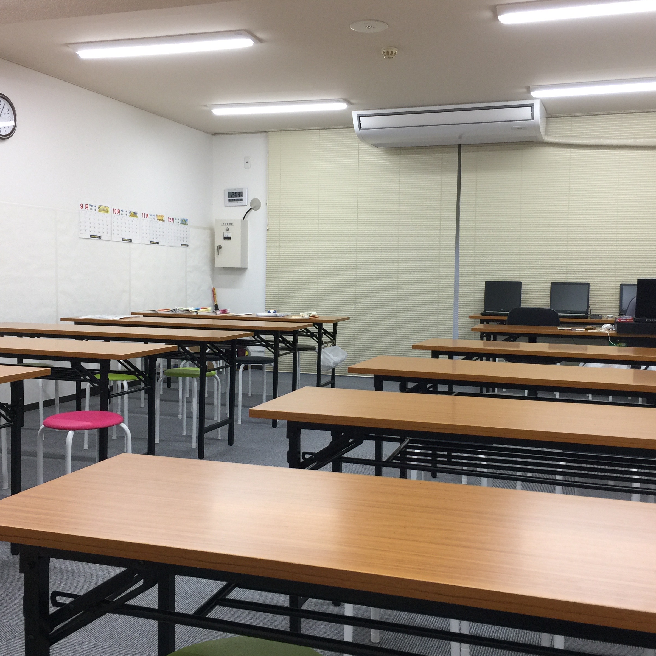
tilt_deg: -3.8
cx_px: 337
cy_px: 328
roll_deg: -2.2
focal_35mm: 35
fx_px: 750
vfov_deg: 47.2
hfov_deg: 47.2
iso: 40
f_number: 2.2
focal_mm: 4.15
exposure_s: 1/30
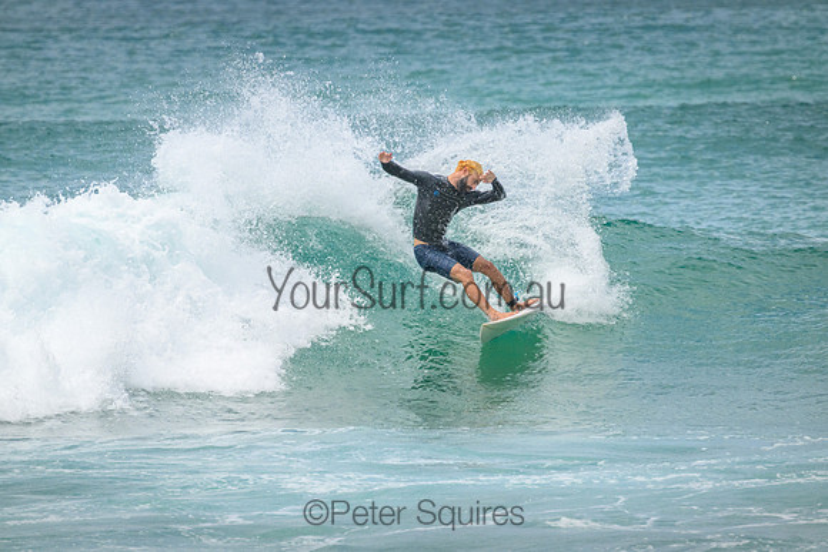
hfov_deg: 2.6
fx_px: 18403
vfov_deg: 1.7
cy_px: 276
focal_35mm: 800
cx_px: 414
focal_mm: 800
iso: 1250
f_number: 11
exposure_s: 1/3200
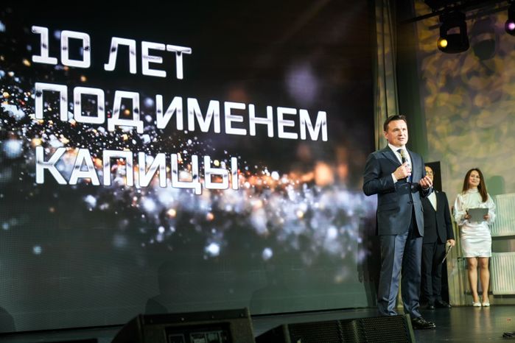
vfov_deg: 22.3
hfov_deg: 32.9
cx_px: 258
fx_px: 873
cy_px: 172
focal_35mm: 61
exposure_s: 1/60
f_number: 2.8
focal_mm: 61
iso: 200
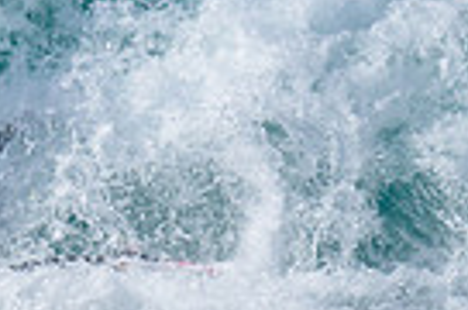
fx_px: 60957
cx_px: -394
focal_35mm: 4700
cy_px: 479
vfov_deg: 0.3
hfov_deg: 0.4
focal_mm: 800
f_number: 6.3
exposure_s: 1/2000
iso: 220
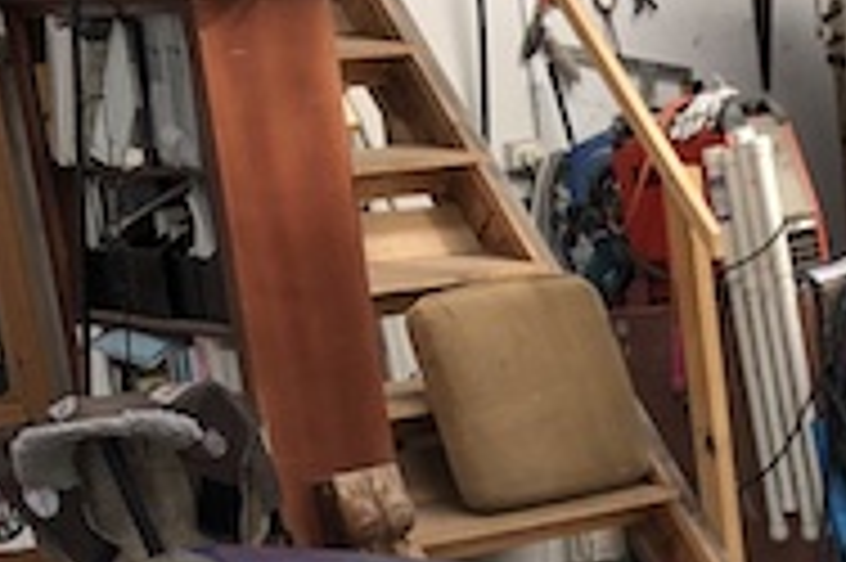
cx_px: 1080
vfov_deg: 9.9
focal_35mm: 124
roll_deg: +4.2
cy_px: 1268
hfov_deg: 15.8
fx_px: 2911
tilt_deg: -24.3
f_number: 1.8
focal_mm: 4
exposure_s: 1/100
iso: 25
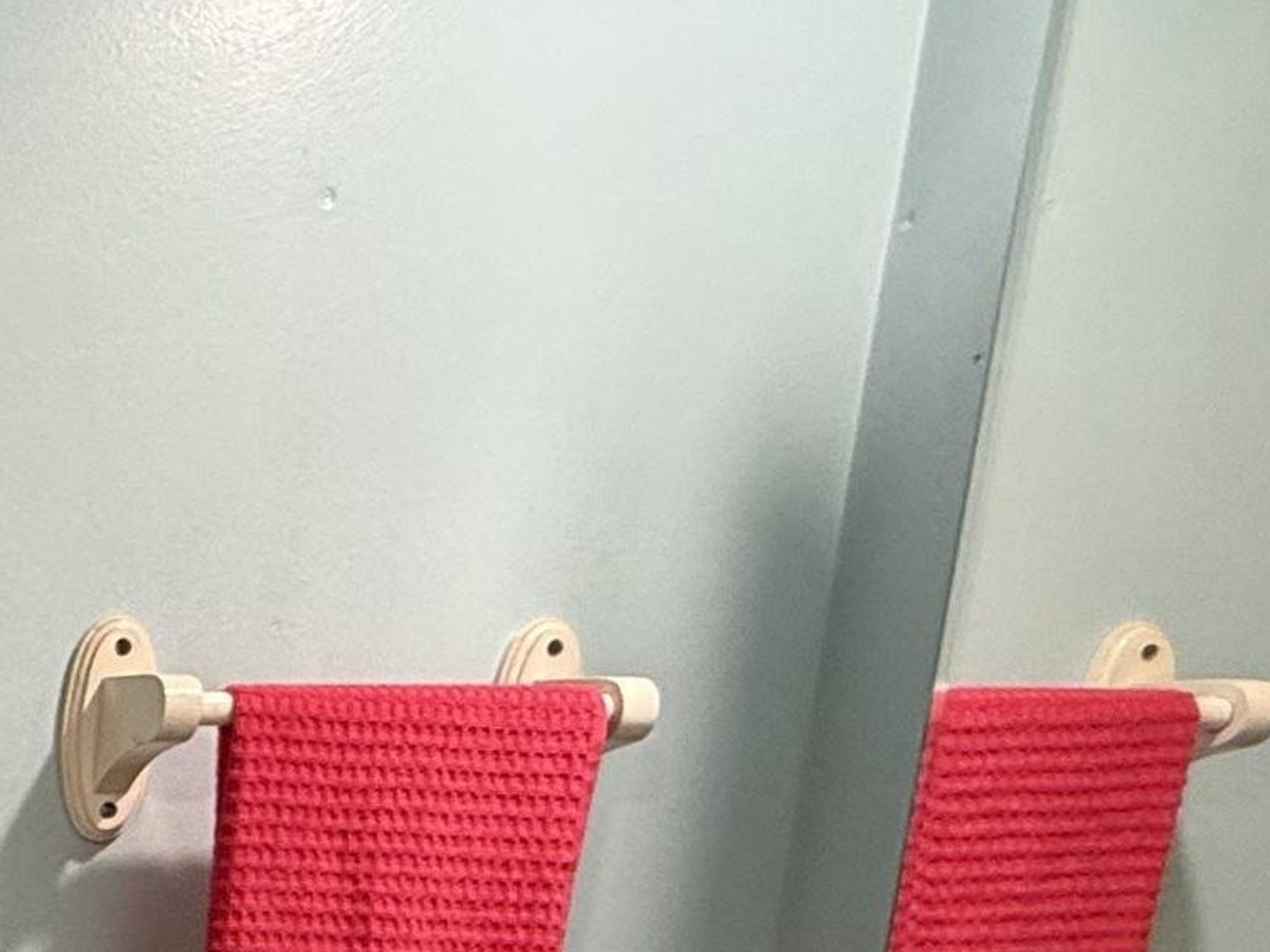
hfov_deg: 24.9
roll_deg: -0.5
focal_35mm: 57
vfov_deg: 23.0
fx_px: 2091
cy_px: 1218
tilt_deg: -12.7
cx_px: -693
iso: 160
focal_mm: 2.22
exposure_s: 1/60
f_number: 2.2
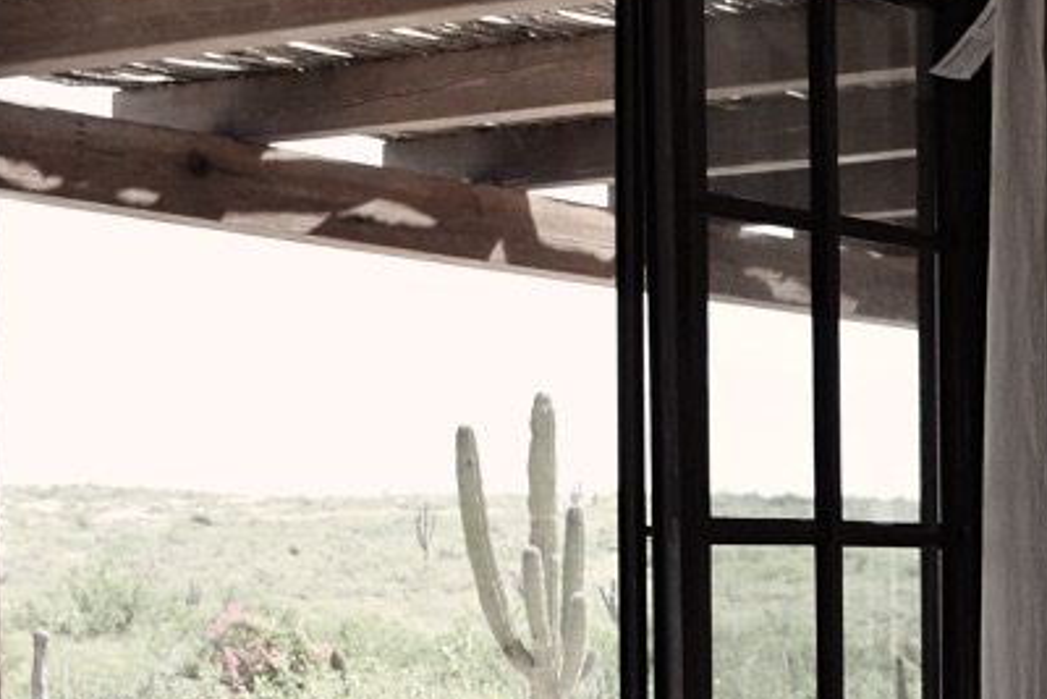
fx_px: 2880
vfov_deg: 13.5
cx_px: 1432
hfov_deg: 18.8
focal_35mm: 99
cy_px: 800
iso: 220
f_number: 8
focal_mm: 22
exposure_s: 1/250
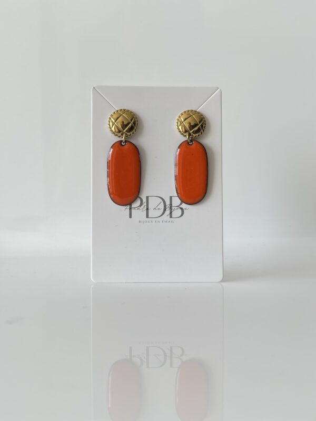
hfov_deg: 54.9
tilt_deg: -1.1
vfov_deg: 69.4
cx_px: 158
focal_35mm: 25
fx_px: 304
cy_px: 210
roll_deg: +0.5
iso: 32
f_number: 1.6
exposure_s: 1/472
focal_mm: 5.1
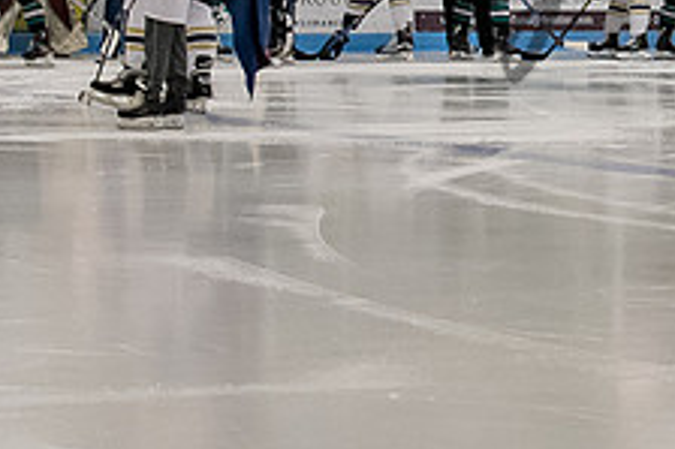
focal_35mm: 161
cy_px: -32
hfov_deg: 12.6
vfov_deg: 8.5
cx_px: 734
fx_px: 3016
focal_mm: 28
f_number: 4.5
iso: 2500
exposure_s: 1/200
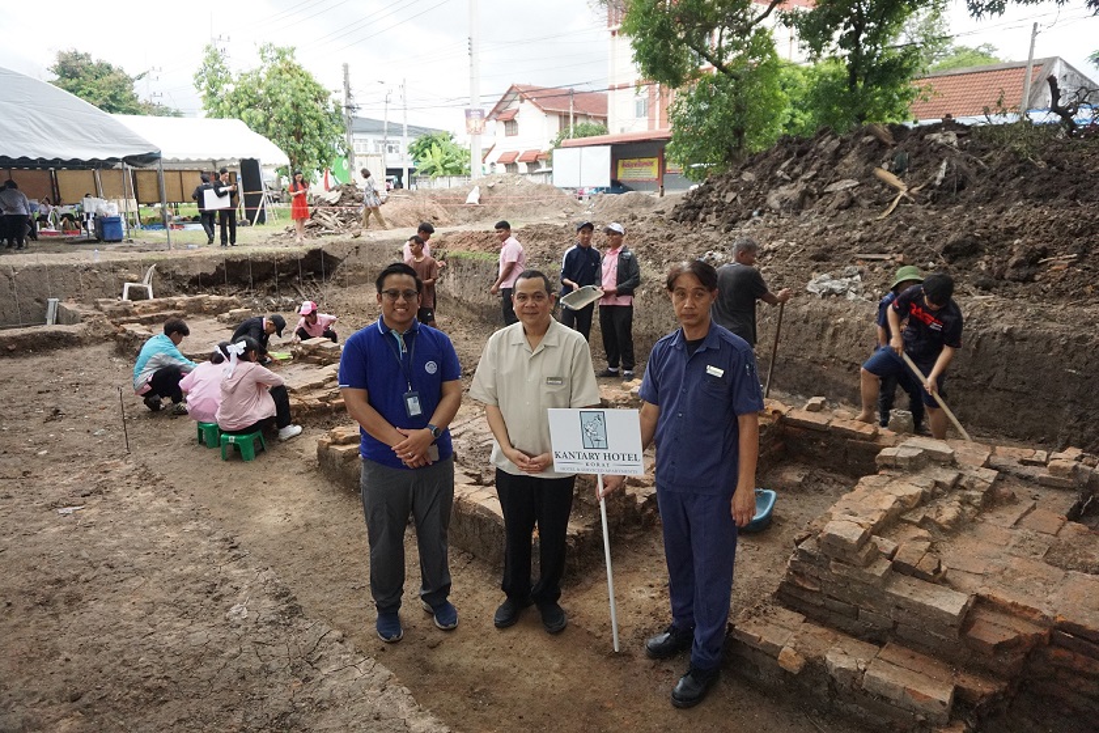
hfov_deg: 73.7
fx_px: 733
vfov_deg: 53.1
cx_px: 550
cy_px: 366
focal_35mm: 24
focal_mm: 16
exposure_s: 1/2000
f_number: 4
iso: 1250
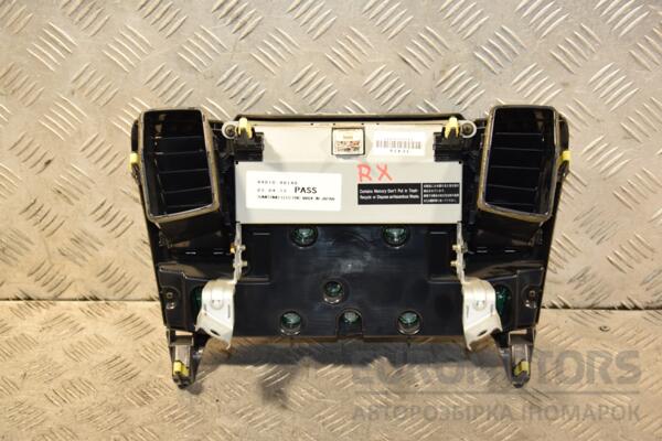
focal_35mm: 72
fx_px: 1324
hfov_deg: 28.1
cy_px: 220
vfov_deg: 18.9
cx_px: 331
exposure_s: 1/160
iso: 800
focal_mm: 48
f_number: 4.8
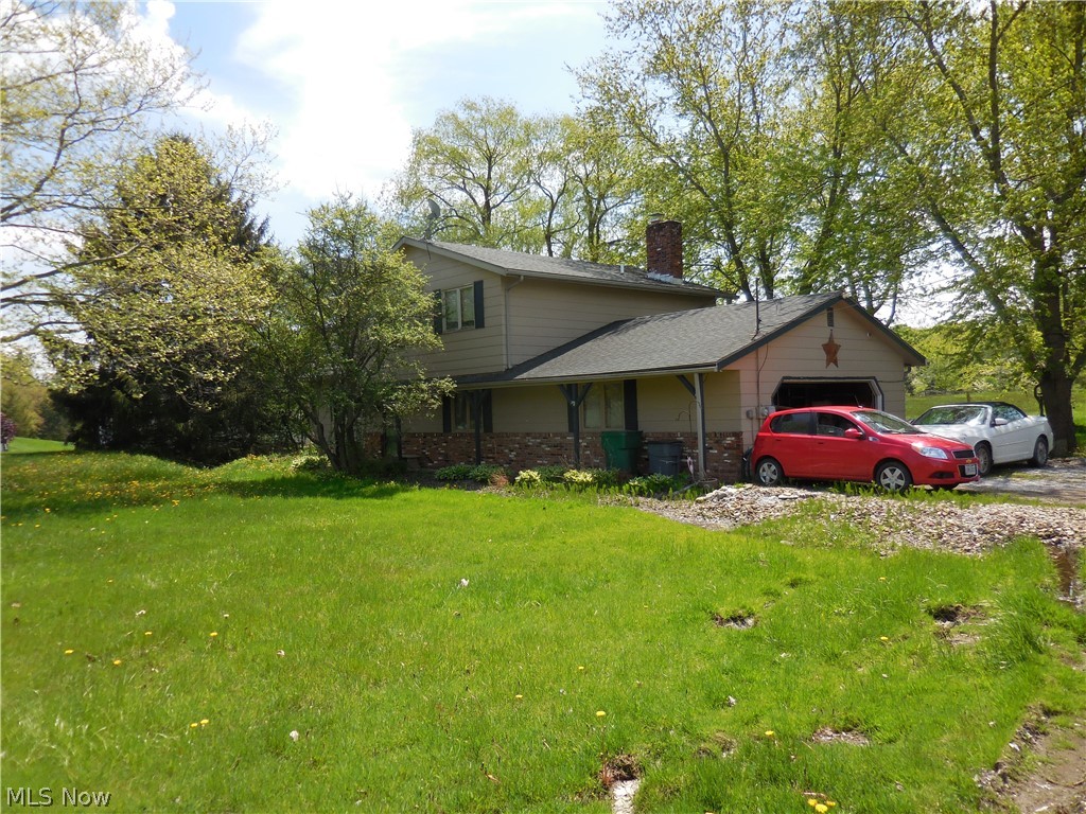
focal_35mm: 25
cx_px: 543
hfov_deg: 69.4
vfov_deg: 54.9
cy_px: 407
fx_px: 784
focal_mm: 4.5
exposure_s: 1/800
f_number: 3.3
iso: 125
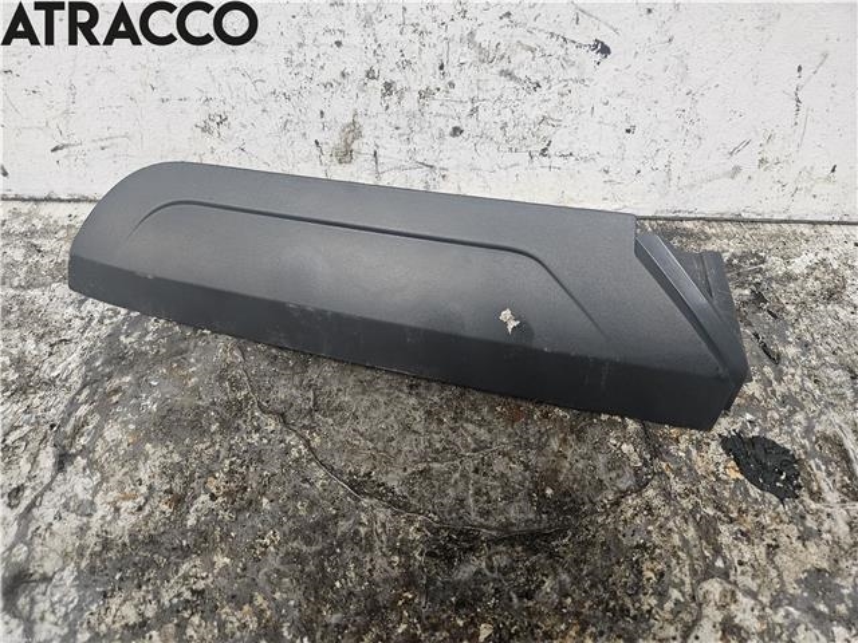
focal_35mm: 23
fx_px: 570
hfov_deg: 73.9
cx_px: 429
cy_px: 322
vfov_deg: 58.9
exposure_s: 1/100
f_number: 1.8
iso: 500
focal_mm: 5.4
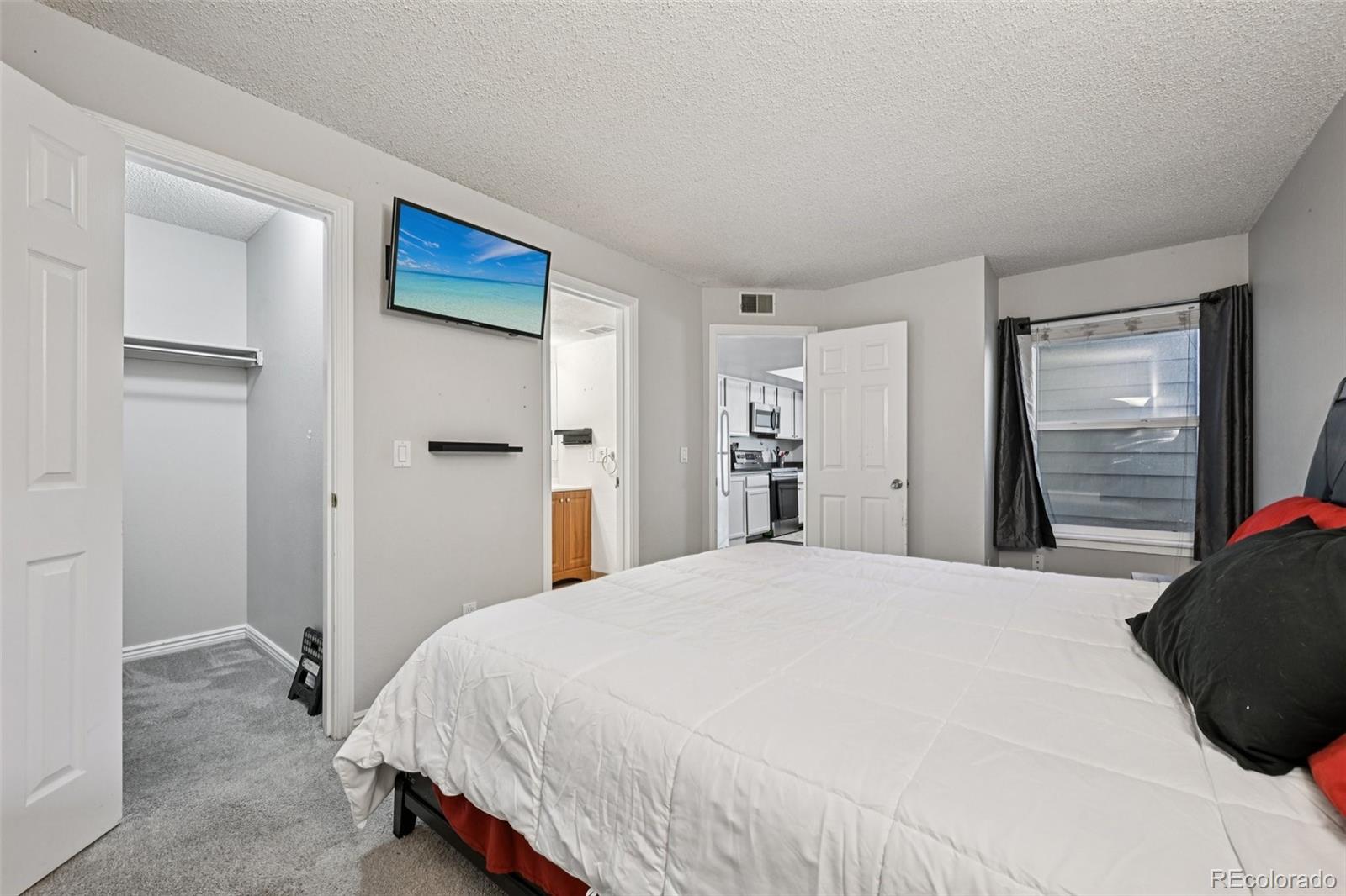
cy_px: 448
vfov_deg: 81.2
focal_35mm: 14
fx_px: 523
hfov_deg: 104.3
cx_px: 673
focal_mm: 14
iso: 400
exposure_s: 1/6
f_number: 11
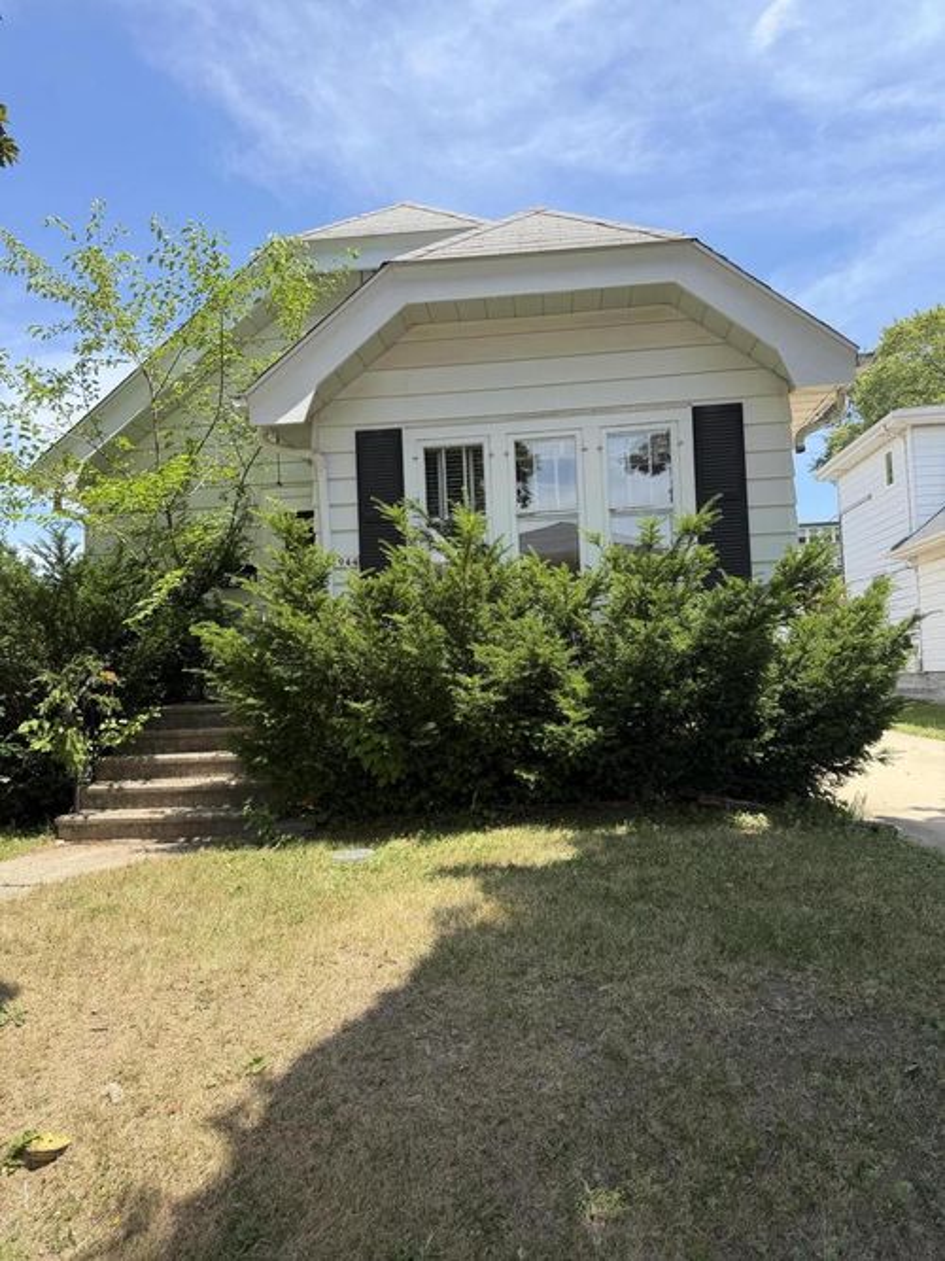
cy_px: 630
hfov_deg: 56.8
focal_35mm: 24
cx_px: 472
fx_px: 874
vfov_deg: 71.6
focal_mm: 6.76
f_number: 1.78
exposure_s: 1/1949
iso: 80
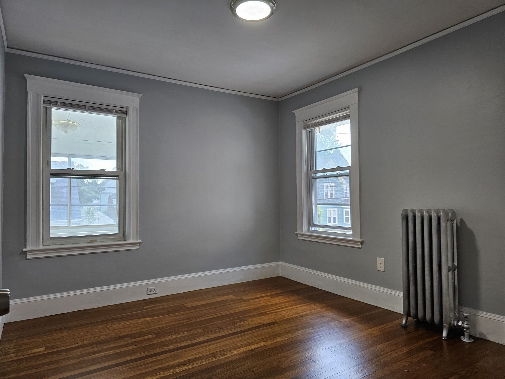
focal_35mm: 23
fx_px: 336
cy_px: 190
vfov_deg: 58.9
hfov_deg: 73.9
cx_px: 252
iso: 100
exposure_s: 1/120
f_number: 1.7
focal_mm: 6.3
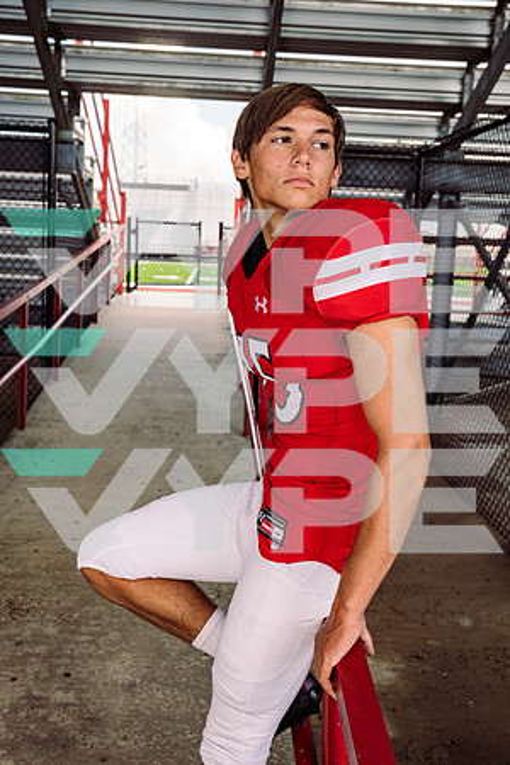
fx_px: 892
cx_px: 255
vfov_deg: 46.4
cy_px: 382
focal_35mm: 42
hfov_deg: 31.9
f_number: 7.1
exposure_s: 1/200
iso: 320
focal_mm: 42
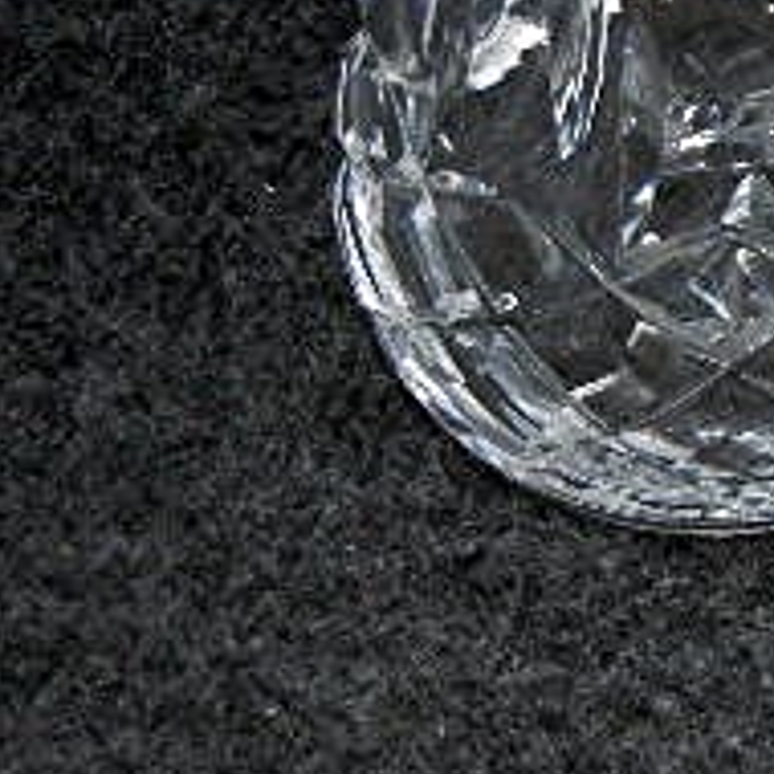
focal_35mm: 176
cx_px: 1161
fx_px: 4452
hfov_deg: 9.6
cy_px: 20
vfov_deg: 9.9
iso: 777
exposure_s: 1/30
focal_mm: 10.6
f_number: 4
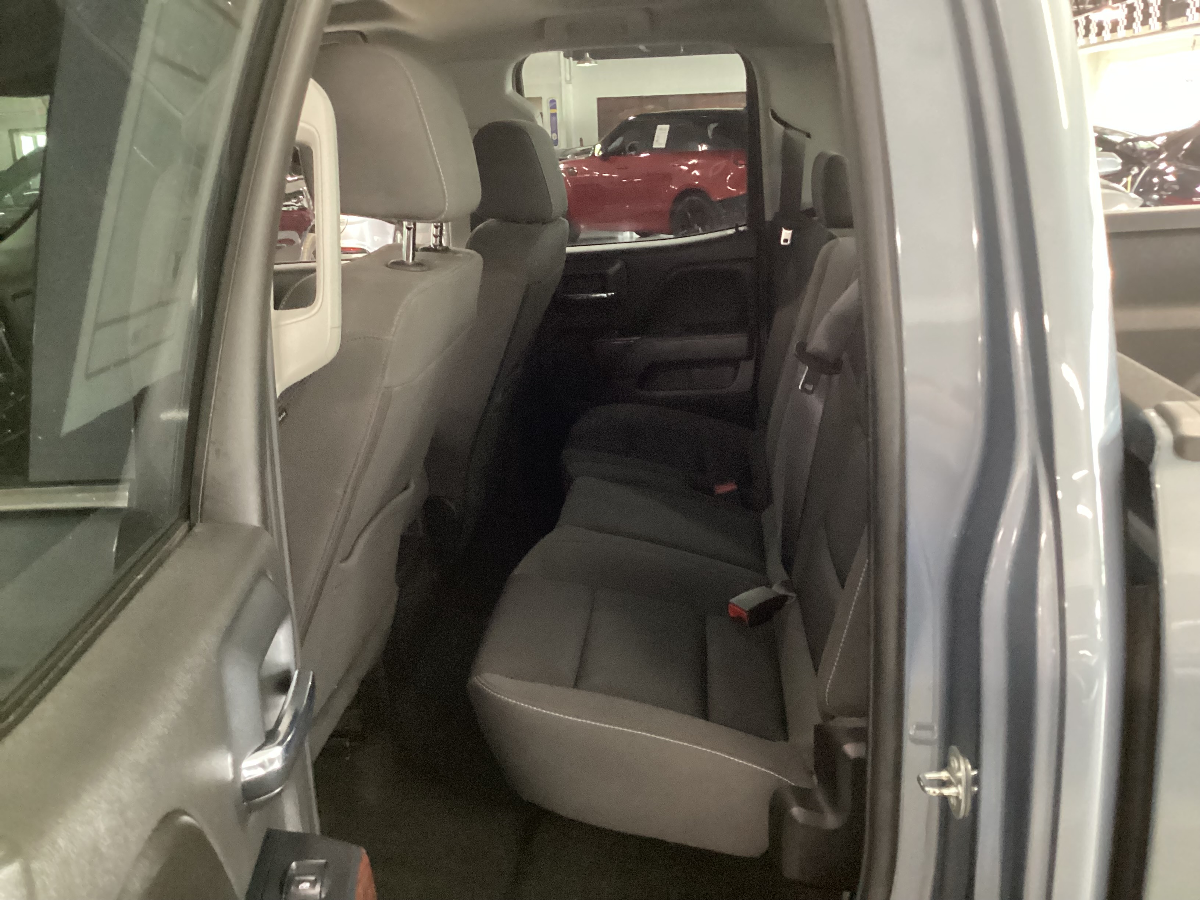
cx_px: 600
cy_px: 450
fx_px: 1075
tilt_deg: -17.8
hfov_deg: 58.4
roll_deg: +2.0
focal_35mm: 31
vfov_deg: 45.4
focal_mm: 3.3
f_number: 2.4
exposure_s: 1/25
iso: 640
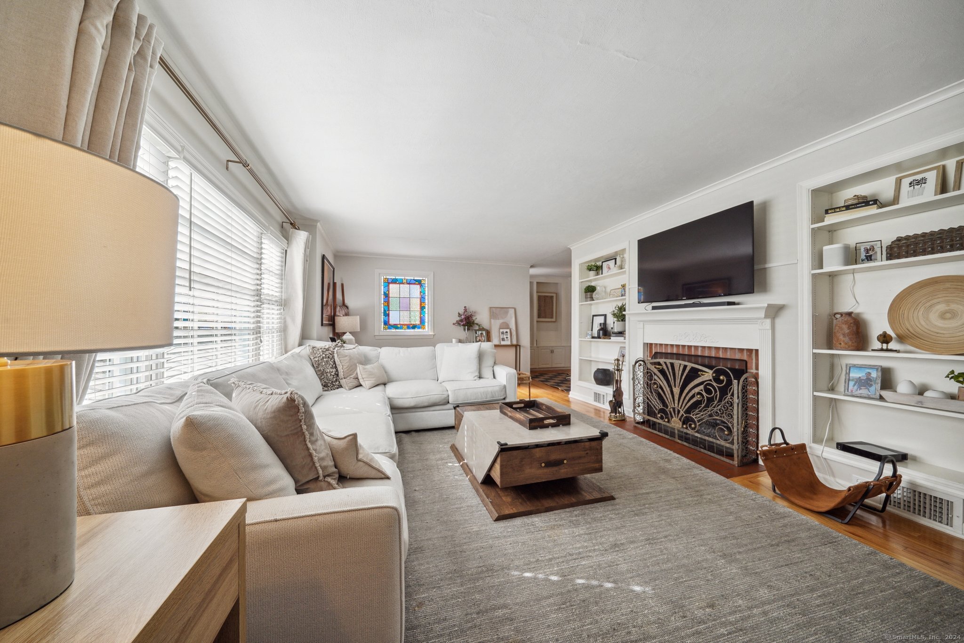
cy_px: 322
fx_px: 321
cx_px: 482
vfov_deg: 90.0
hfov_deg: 112.6
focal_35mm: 12
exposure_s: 1/30
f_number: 11
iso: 400
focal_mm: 12
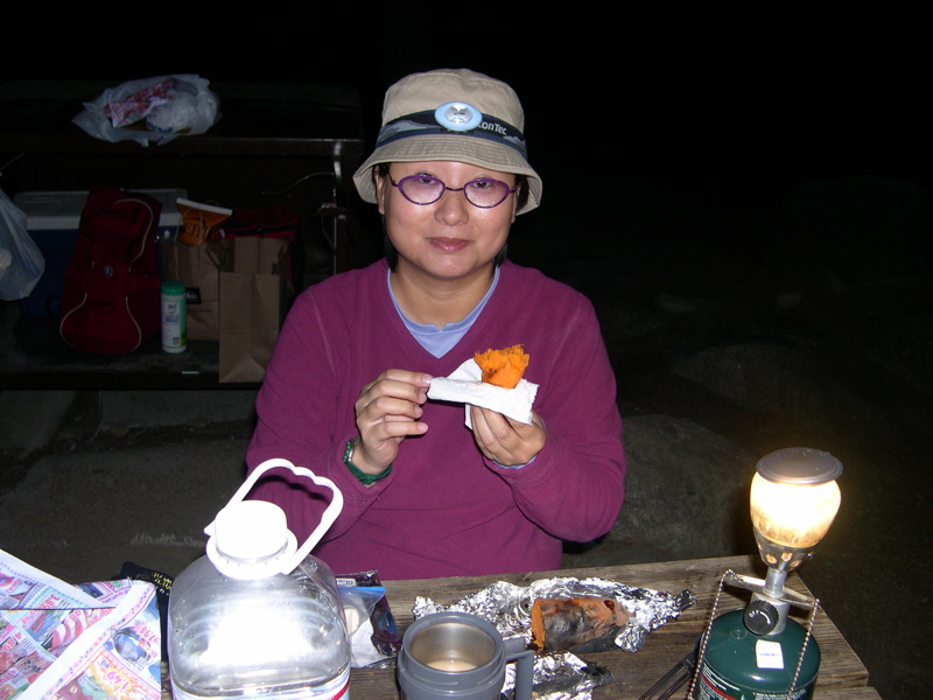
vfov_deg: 37.7
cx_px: 466
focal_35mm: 38
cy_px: 350
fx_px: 1024
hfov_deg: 49.0
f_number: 2.8
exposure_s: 1/60
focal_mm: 8
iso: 100
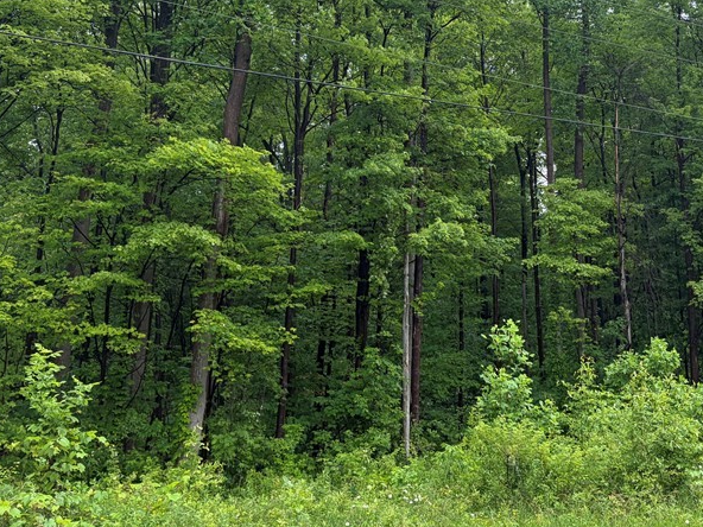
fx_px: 914
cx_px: 518
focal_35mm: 45
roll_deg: +2.9
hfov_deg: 41.0
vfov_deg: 31.4
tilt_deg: +17.6
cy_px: 107
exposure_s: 1/596
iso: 64
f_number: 1.6
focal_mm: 5.96
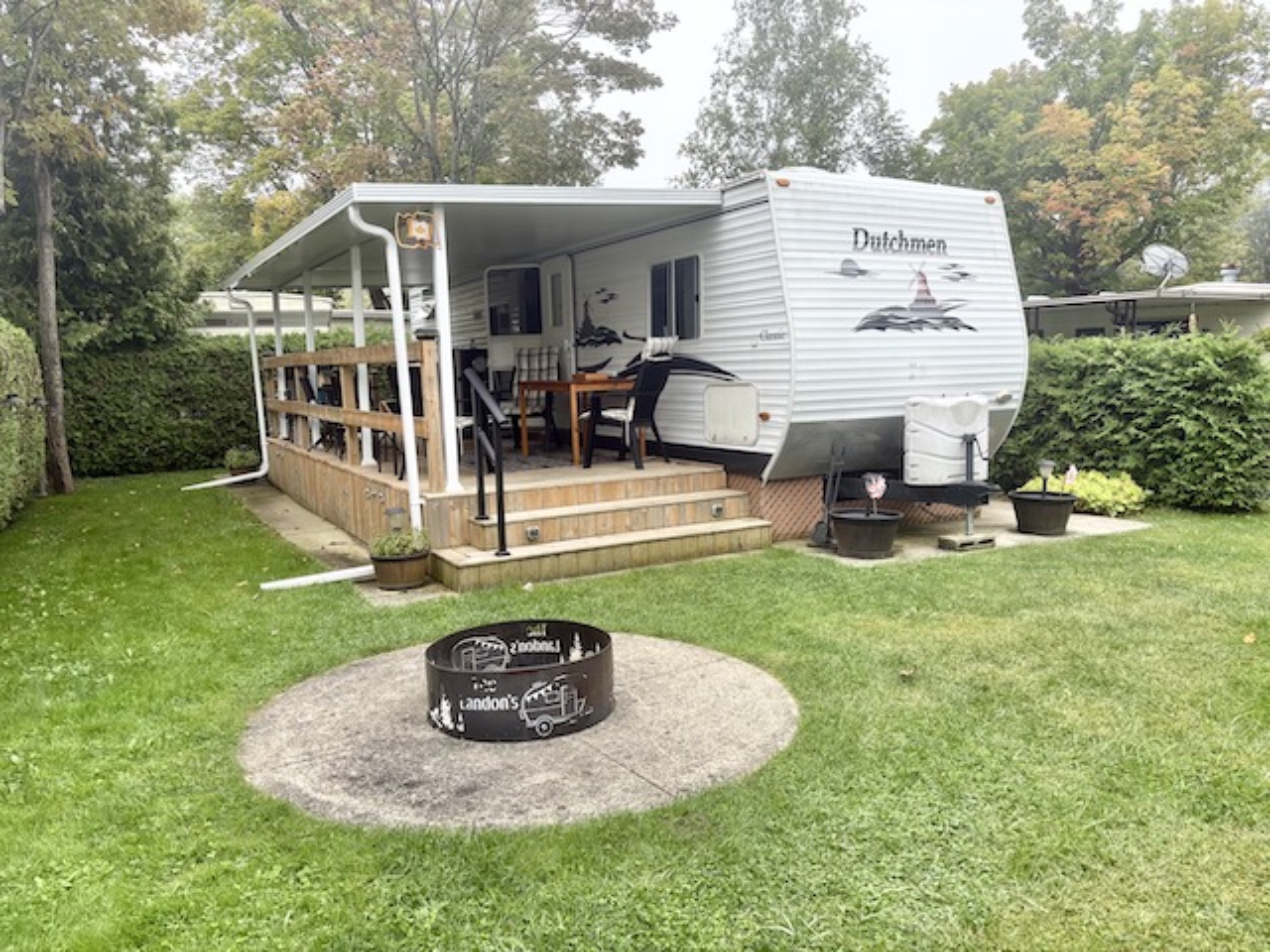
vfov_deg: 53.1
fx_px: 954
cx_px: 635
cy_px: 476
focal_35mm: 26
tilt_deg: -5.7
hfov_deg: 67.3
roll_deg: -0.2
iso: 50
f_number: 1.6
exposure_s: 1/1239
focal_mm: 5.96
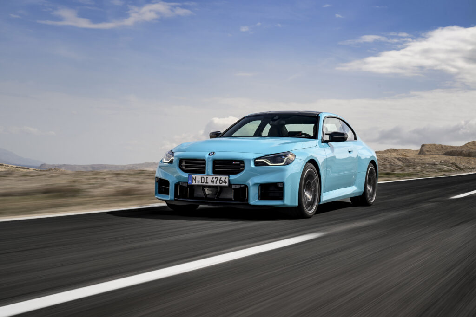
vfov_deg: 28.1
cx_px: 238
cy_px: 158
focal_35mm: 48
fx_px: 635
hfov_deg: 41.1
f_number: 11
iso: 32
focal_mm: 48
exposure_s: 1/13
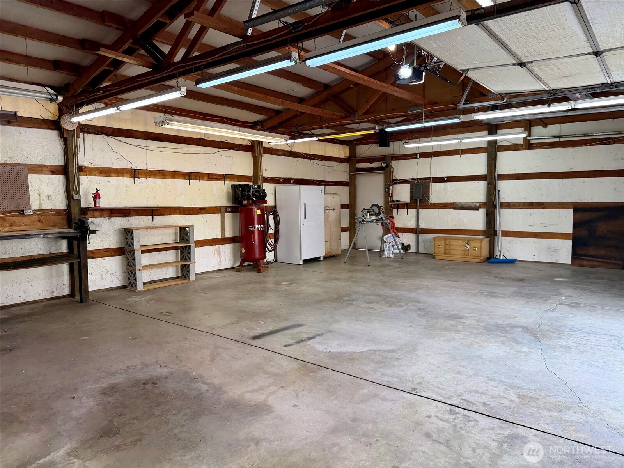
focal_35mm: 24
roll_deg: +0.1
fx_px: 433
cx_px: 312
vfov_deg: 56.8
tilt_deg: -4.4
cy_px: 234
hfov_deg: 71.6
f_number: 1.78
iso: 125
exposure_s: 1/201
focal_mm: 6.76
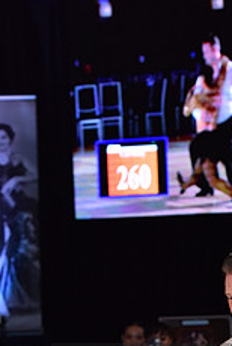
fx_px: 2477
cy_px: 394
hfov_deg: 5.3
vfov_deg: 7.9
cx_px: 260
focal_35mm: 257
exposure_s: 1/250
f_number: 5
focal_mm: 102
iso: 2000
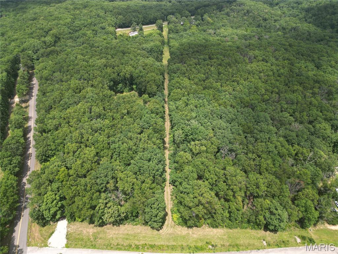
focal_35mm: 24
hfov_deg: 71.6
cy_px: 127
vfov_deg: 56.8
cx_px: 169
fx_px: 234
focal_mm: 6.72
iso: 110
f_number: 1.7
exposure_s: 1/1500
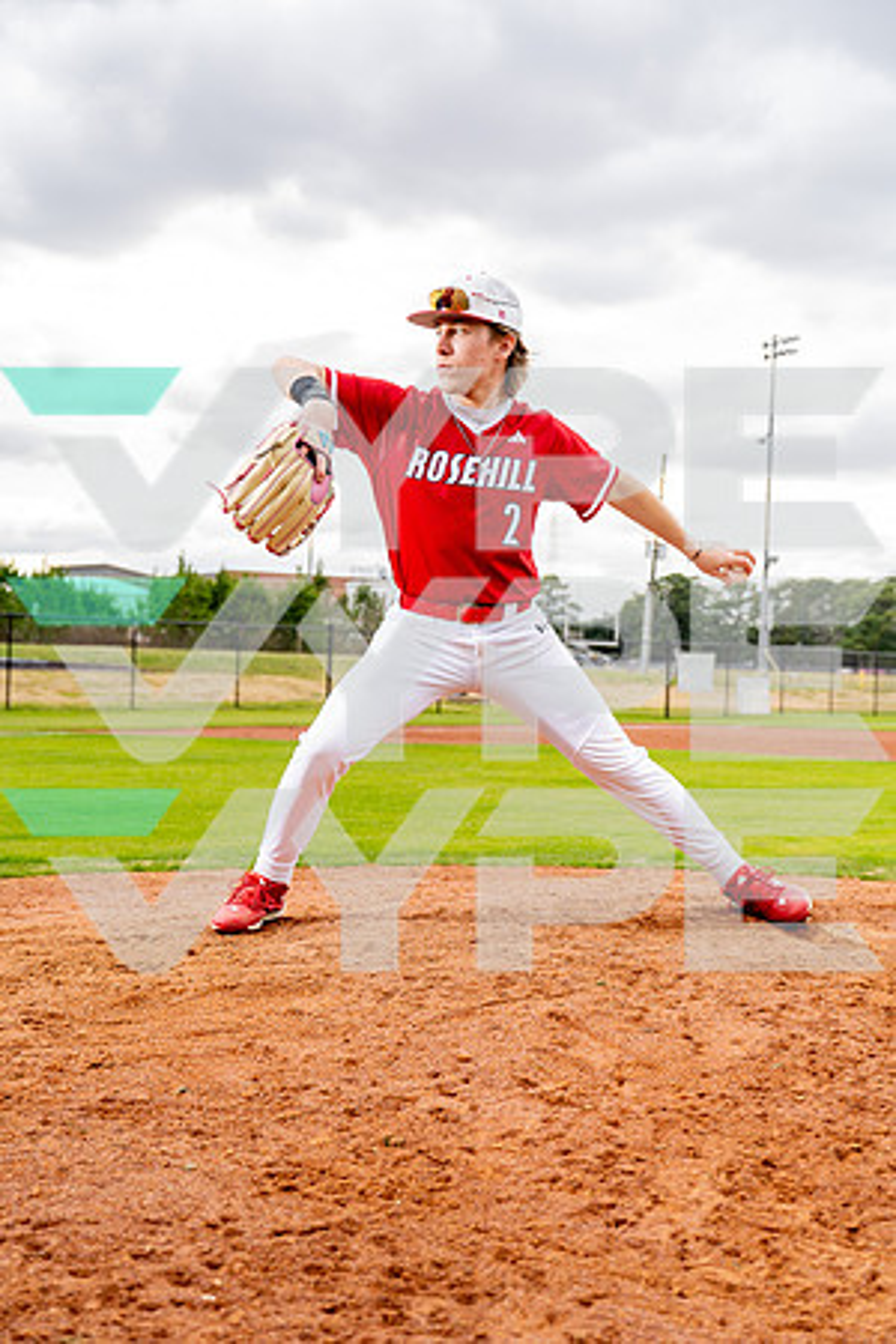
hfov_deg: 28.6
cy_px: 672
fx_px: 1755
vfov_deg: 41.9
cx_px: 448
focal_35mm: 47
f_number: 4
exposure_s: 1/250
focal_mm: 47
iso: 100
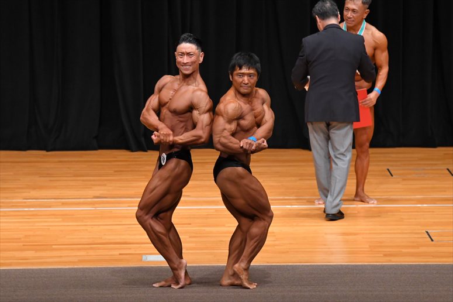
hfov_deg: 8.6
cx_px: 226
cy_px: 151
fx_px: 3019
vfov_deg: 5.7
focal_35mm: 240
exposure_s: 1/400
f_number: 5.6
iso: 4000
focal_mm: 160
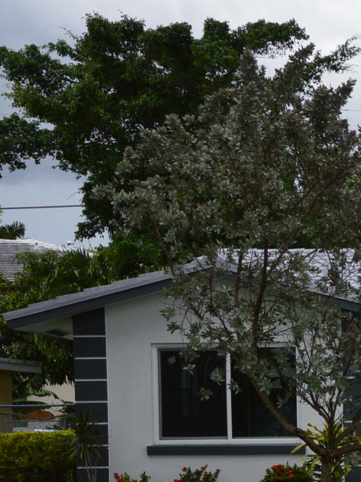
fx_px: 1710
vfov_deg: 15.7
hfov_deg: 11.2
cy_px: 477
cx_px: 654
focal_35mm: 123
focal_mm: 28
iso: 360
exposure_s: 1/500
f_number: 11
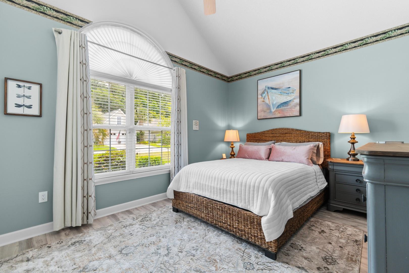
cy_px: 136
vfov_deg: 77.3
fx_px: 170
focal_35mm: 15
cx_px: 204
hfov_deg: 100.4
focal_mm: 10
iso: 100
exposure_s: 1/15
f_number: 4.5
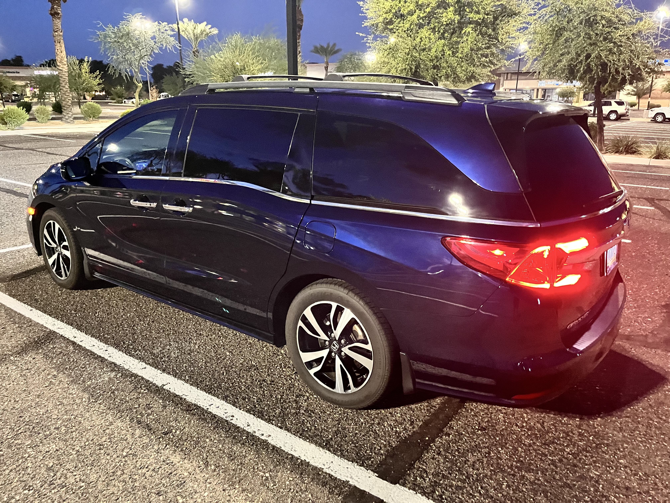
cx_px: 335
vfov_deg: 53.1
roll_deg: +0.6
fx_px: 503
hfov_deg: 67.3
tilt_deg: -18.4
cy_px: 252
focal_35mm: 26
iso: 1000
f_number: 1.6
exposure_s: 1/30
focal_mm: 5.1
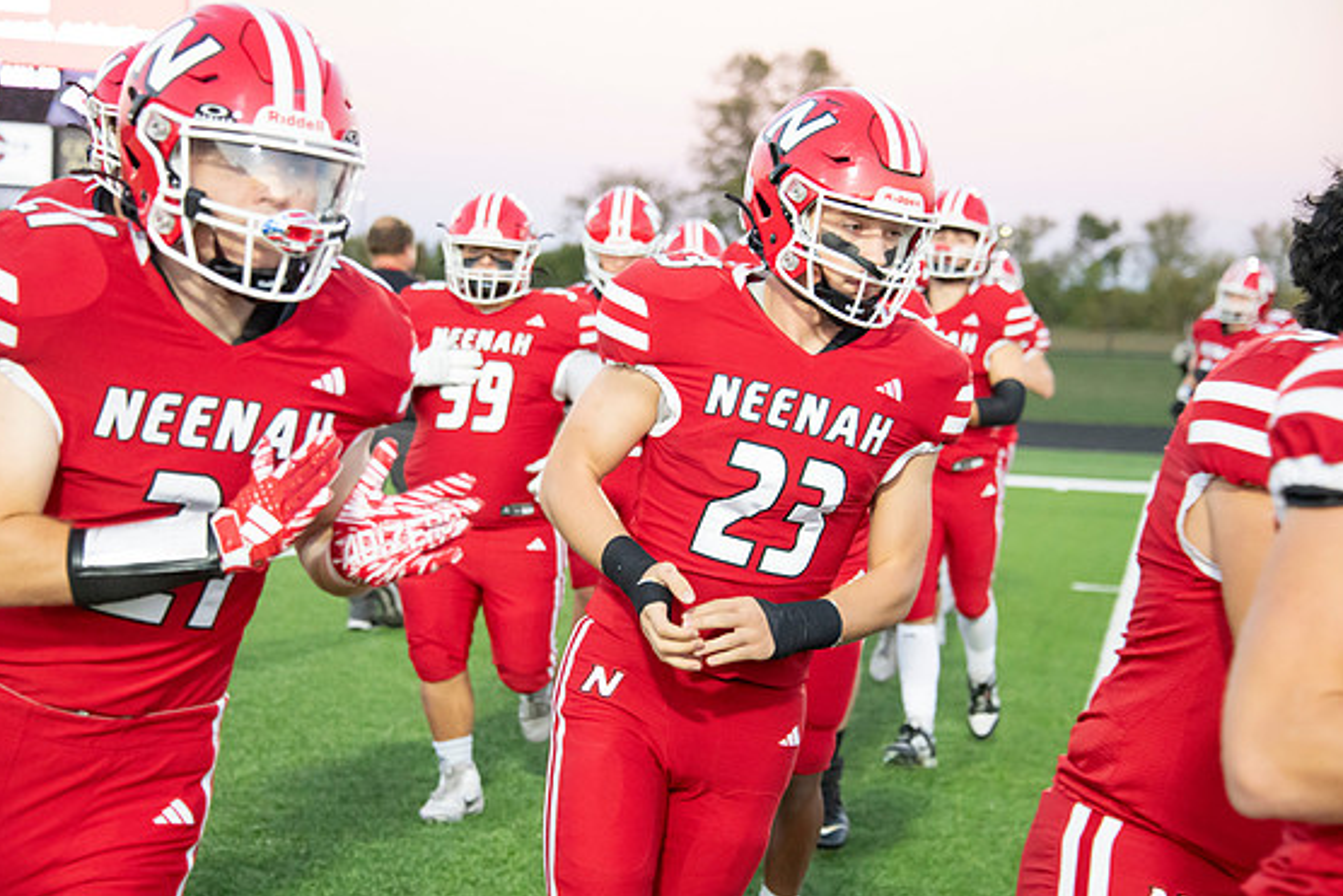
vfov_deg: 14.3
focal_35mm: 96
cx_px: 667
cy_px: 455
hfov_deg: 21.2
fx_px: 3582
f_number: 5.6
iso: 8000
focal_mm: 92
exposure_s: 1/640
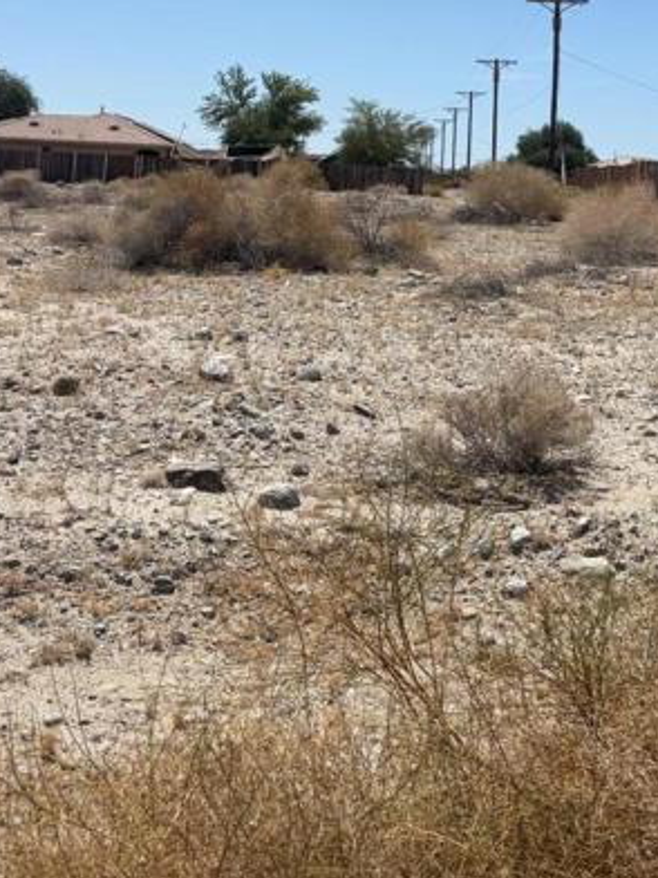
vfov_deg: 27.5
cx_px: 669
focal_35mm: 68
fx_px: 1723
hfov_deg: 20.8
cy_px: 90
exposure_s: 1/6711
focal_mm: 5.96
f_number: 1.6
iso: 50
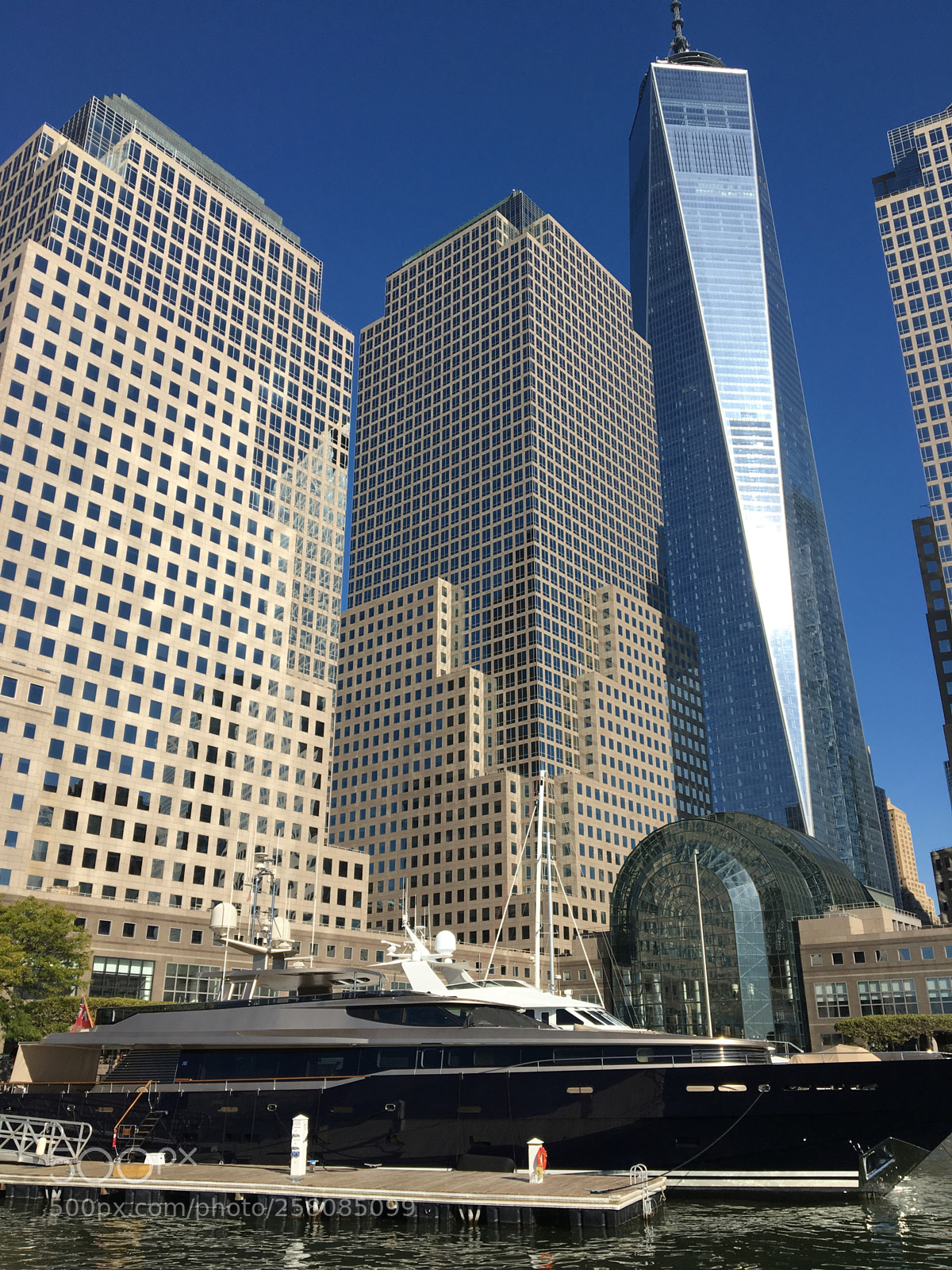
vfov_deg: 61.7
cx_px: 476
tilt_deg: +22.8
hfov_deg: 48.2
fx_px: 1063
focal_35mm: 29
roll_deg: -0.4
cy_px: 635
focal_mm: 4.15
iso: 25
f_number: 2.2
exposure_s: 1/1923
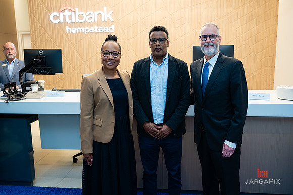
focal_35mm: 32
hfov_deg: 58.7
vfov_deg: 41.0
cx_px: 150
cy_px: 95
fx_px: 261
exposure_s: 1/200
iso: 500
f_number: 3.2
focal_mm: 30.5
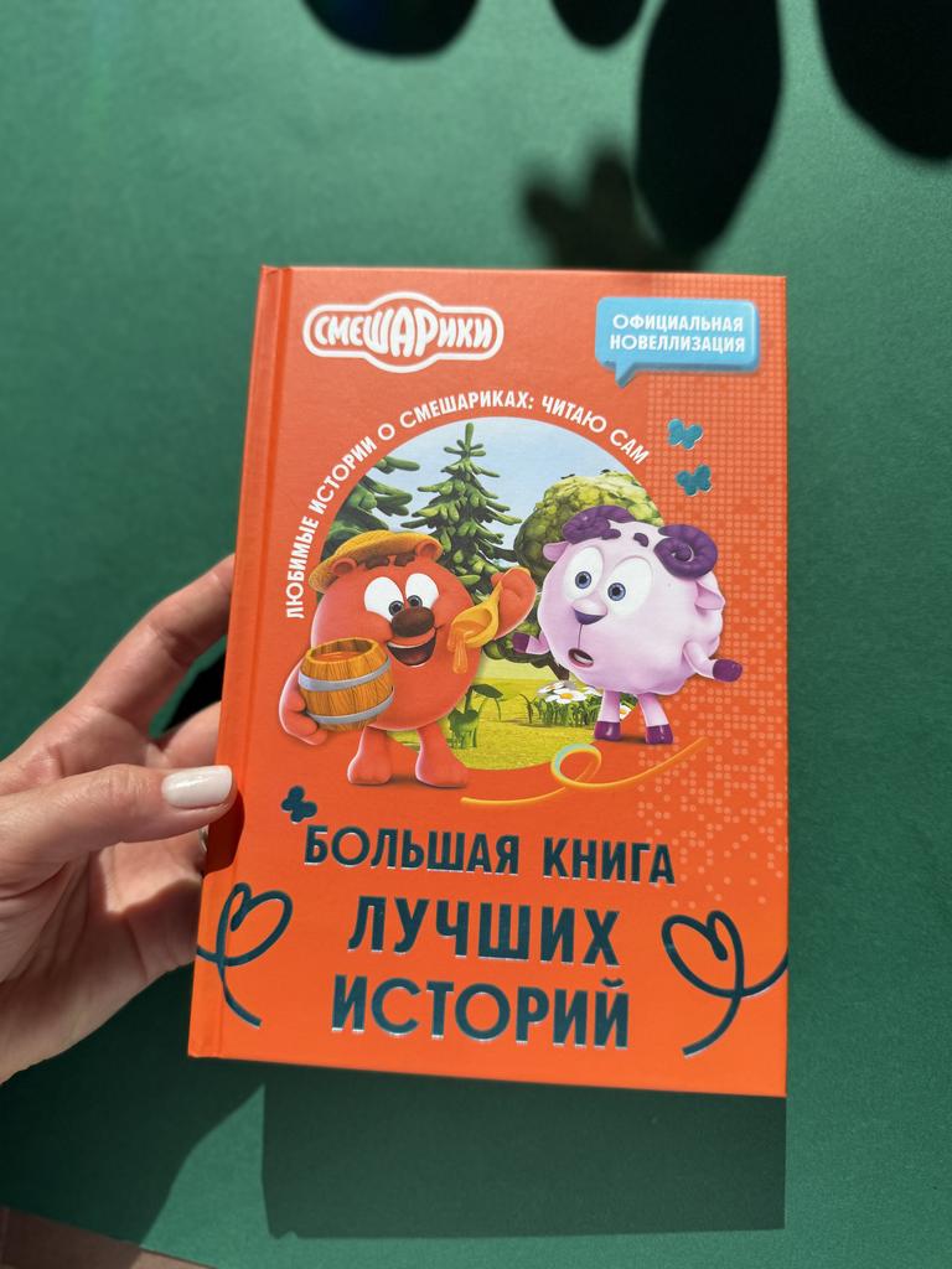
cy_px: 634
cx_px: 476
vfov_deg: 71.6
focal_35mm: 24
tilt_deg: -76.2
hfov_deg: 56.8
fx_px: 880
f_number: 1.78
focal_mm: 6.76
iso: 80
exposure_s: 1/6173
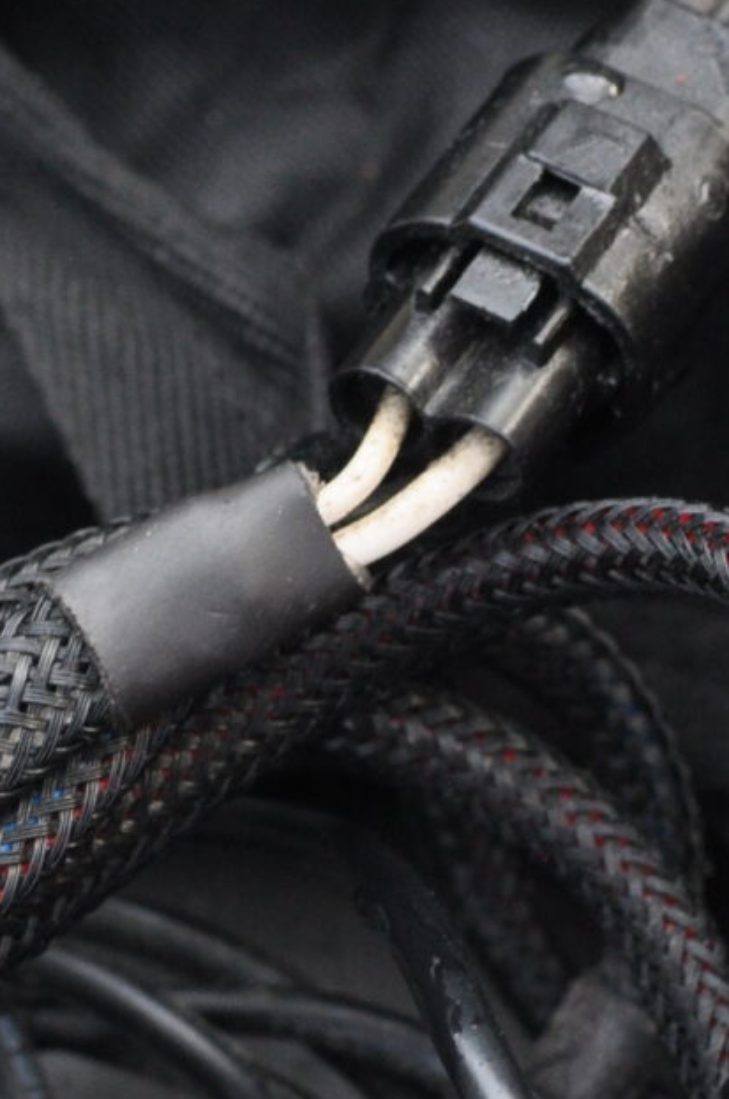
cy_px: 737
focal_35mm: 216
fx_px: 6581
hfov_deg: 6.2
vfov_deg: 9.5
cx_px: -438
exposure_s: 1/100
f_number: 5
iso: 400
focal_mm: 35
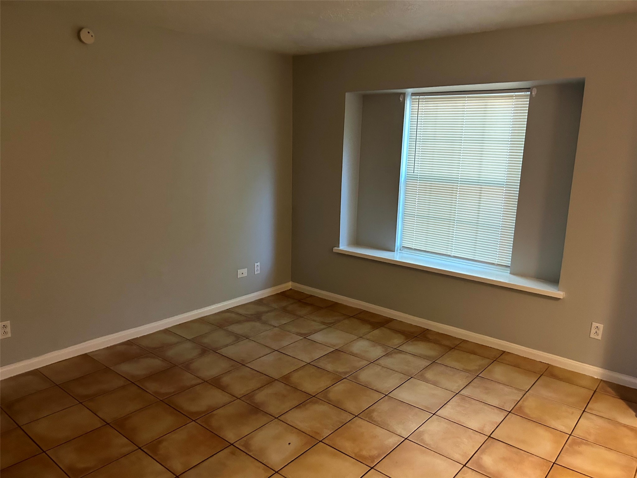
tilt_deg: -10.1
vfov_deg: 53.1
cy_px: 239
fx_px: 478
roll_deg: -1.9
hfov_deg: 67.3
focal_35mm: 26
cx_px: 318
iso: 400
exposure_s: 1/60
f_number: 1.5
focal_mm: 5.7
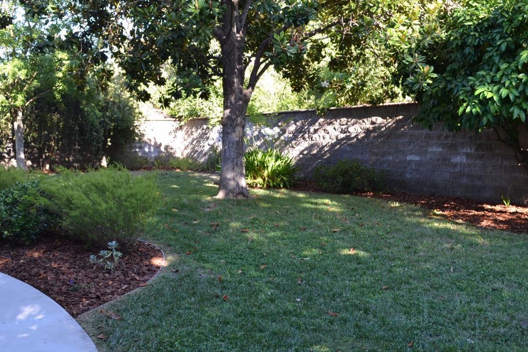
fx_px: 543
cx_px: 244
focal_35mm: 37
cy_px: 142
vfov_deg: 35.8
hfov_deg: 51.8
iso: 360
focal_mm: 18
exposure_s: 1/125
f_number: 5.6
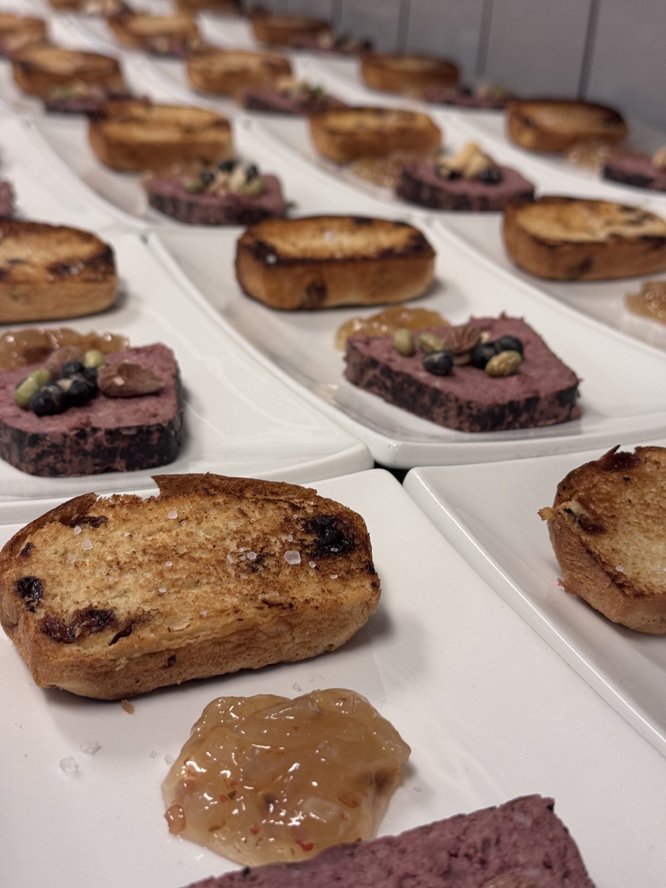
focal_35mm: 48
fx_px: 1231
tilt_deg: -23.6
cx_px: 333
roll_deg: -2.7
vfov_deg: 39.7
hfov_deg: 30.3
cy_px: 444
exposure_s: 1/50
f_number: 1.78
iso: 80
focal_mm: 6.76
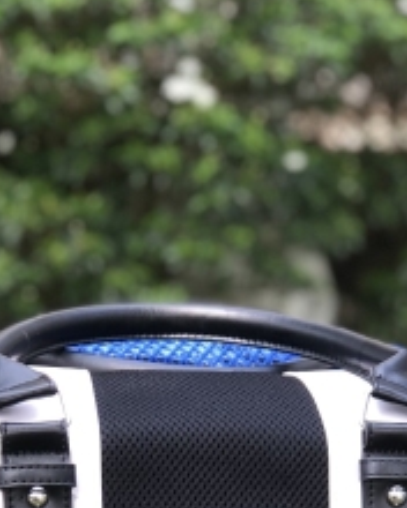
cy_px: 667
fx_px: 2289
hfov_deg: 10.2
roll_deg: -2.3
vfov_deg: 12.3
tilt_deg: -12.9
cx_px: 160
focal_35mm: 152
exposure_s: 1/50
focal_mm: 6.6
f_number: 2.8
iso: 25
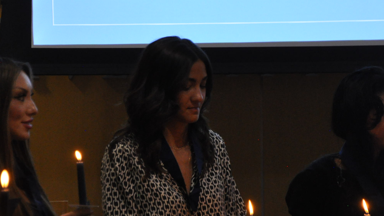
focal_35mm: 266
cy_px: 112
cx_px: 182
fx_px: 2706
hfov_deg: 8.1
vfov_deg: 4.6
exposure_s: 1/100
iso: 1600
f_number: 5.6
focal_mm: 105
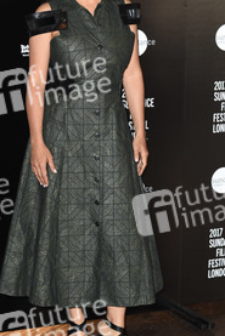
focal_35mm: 133
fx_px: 1245
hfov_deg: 10.3
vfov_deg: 15.4
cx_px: 85
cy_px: 147
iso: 1600
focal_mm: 92
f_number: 4
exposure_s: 1/250
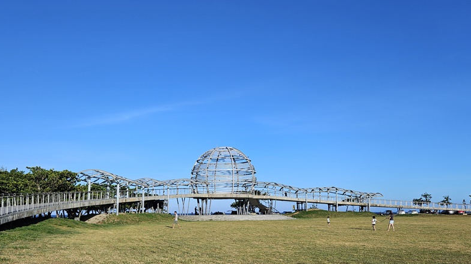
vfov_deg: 36.3
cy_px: 172
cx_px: 209
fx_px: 400
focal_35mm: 32
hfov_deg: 60.9
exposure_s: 1/2277
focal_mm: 5.4
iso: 25
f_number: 1.8
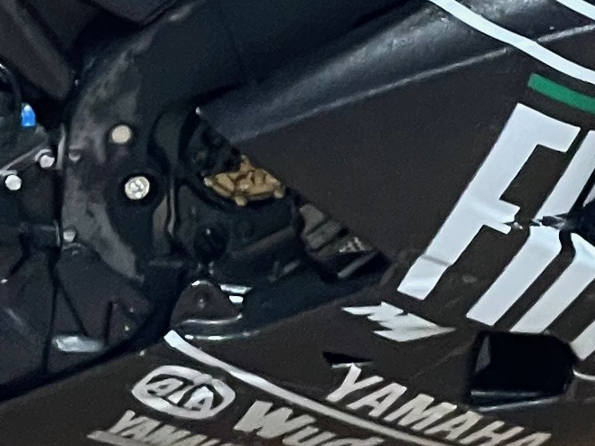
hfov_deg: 6.2
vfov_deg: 4.6
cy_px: -599
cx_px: 23
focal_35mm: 318
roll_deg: -1.4
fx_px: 5465
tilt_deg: -20.1
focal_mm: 6
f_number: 2
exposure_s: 1/50
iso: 500
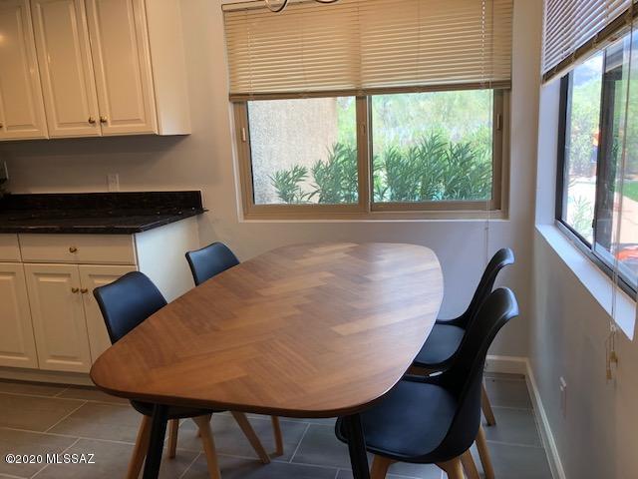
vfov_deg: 49.7
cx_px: 319
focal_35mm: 28
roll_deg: +2.1
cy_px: 240
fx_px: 516
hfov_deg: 63.4
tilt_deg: -11.0
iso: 50
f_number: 1.8
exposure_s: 1/120
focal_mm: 3.99
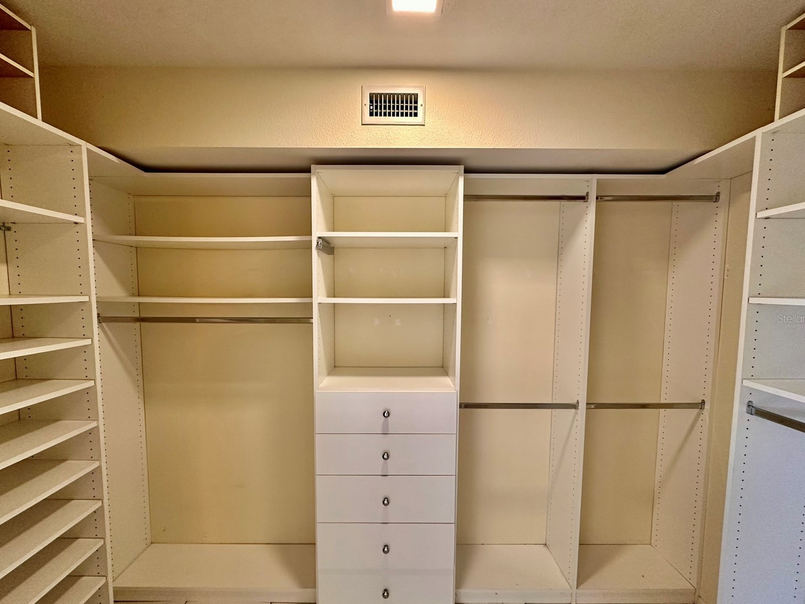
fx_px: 349
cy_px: 318
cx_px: 397
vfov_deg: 81.7
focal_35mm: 15
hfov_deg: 98.2
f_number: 2.2
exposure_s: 1/60
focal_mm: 2.22
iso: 200
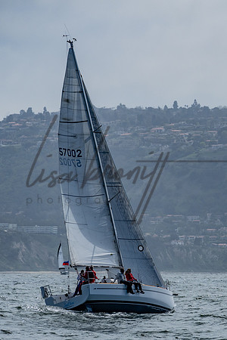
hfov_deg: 3.6
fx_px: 3656
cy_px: 195
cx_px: 167
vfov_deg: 5.3
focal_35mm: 387
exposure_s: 1/3200
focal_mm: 200
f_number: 6.3
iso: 200
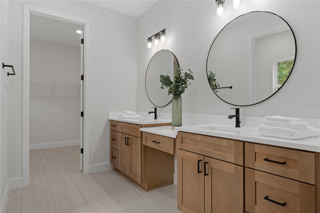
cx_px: 160
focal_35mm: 21
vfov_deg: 59.5
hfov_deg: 81.2
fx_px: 187
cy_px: 106
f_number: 8
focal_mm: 14
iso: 320
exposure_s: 1/25
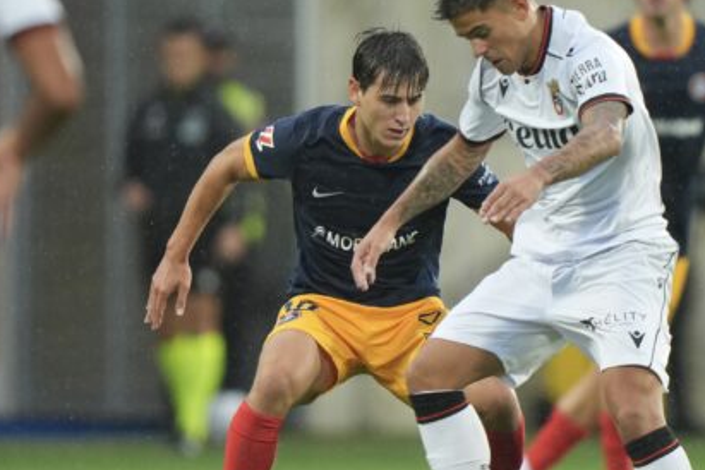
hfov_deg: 2.8
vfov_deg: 1.9
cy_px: 256
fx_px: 14295
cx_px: 400
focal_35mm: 730
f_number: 2.8
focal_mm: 400
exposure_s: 1/1000
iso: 1600
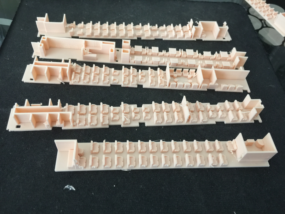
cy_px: 107
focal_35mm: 29
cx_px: 142
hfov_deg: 61.7
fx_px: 239
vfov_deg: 48.2
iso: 64
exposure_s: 1/15
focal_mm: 4.15
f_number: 2.2
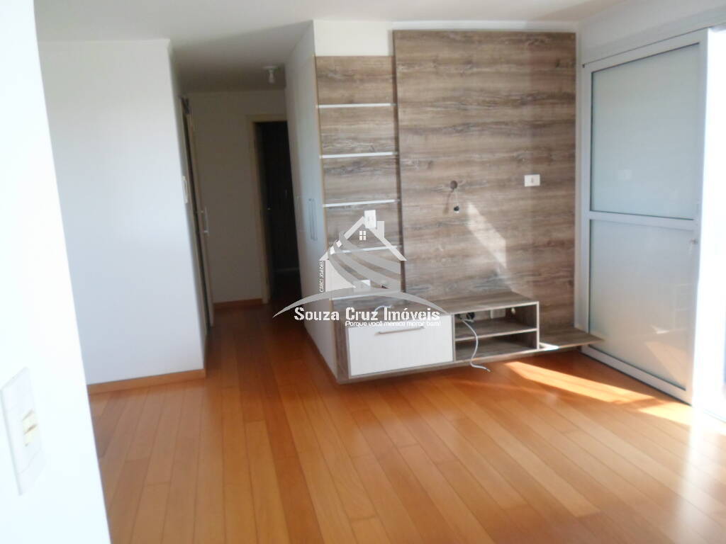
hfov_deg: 69.4
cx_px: 363
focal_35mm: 25
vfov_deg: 54.9
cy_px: 272
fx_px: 524
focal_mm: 4.5
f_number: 2.5
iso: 160
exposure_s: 1/30
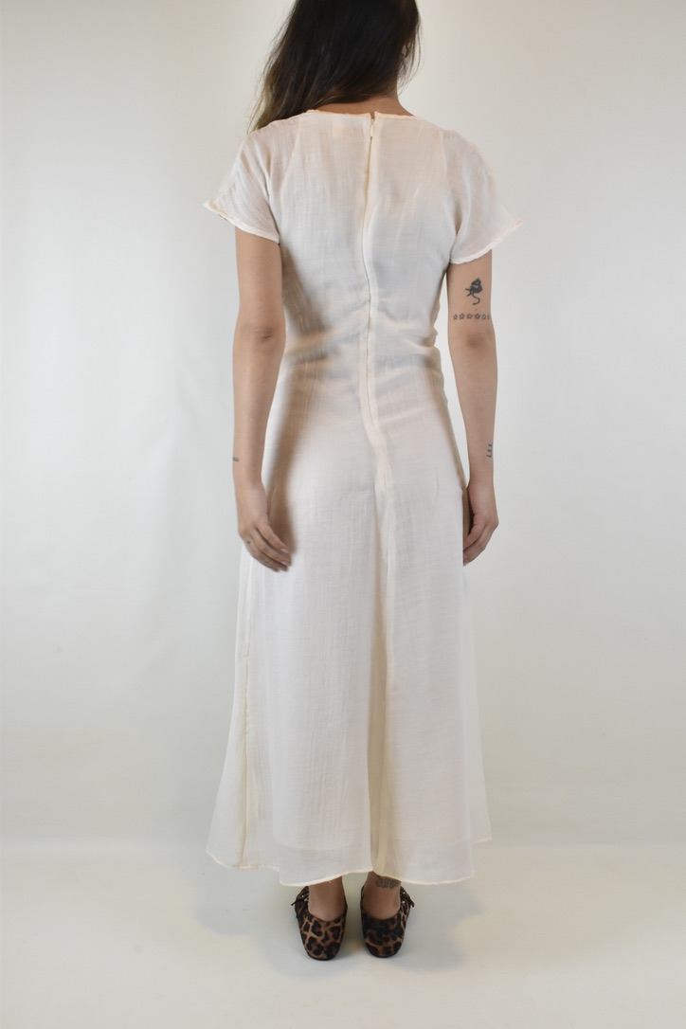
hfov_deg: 34.2
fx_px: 1115
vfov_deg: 49.6
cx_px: 343
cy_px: 514
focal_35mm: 39
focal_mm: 26
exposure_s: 1/40
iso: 1600
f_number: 16
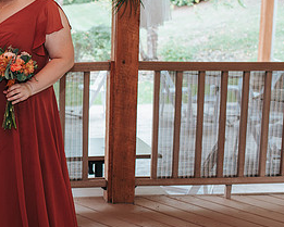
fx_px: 673
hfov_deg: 22.9
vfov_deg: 19.2
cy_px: 103
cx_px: -2
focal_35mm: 80
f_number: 3.2
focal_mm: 35
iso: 280
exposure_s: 1/200
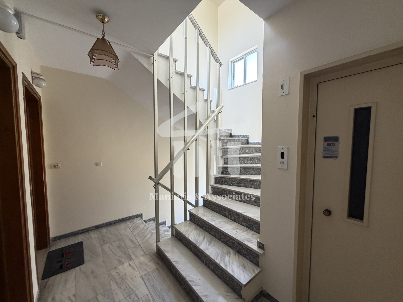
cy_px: 151
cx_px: 202
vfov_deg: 85.7
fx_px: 163
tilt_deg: -3.5
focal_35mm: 14
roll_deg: +0.5
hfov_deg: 102.1
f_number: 2.2
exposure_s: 1/86
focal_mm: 2.22
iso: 320
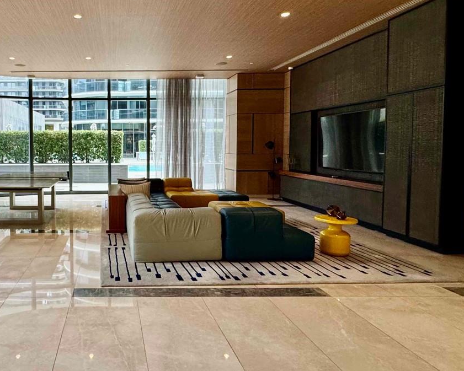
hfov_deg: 61.7
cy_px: 163
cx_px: 108
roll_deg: +0.4
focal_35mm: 26
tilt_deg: -2.7
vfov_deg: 54.8
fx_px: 357
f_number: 2.2
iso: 250
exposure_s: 1/120
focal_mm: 2.22
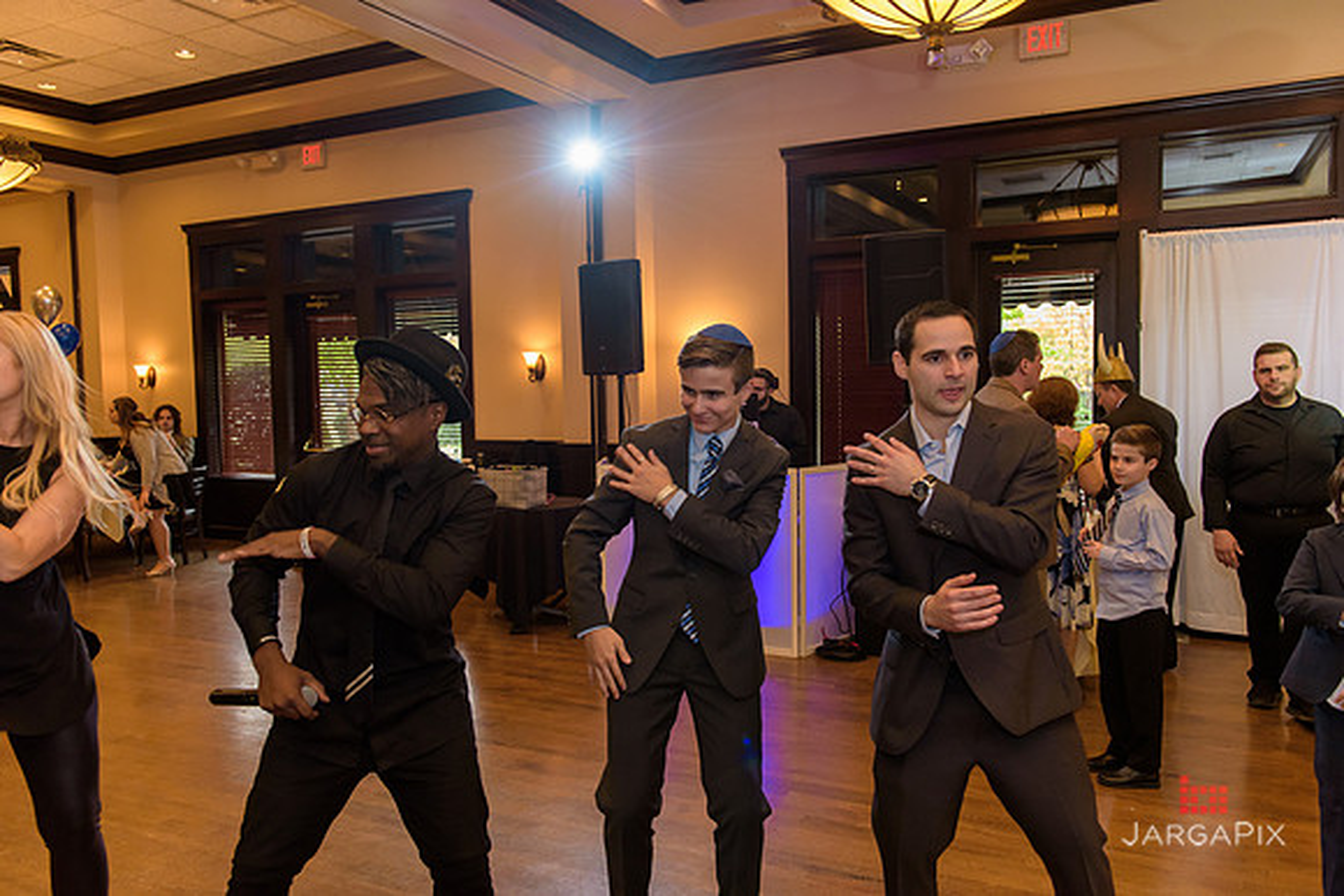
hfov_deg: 65.5
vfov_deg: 46.4
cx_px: 672
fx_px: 1046
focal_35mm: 28
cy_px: 448
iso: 1600
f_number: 3.2
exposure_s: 1/125
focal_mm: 28
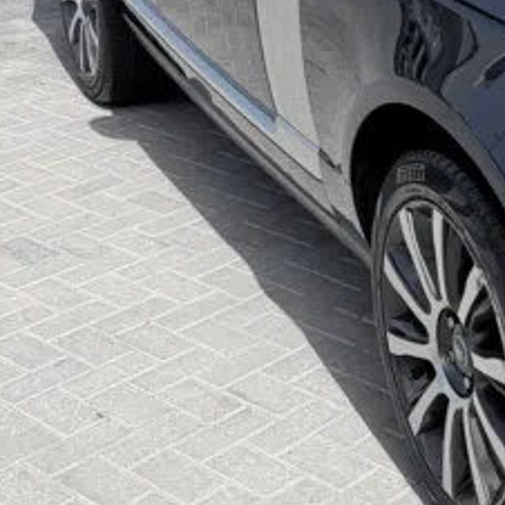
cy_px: 96
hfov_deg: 23.9
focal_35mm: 60
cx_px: 713
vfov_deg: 28.0
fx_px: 990
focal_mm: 6.76
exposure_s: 1/5319
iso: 80
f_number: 1.78
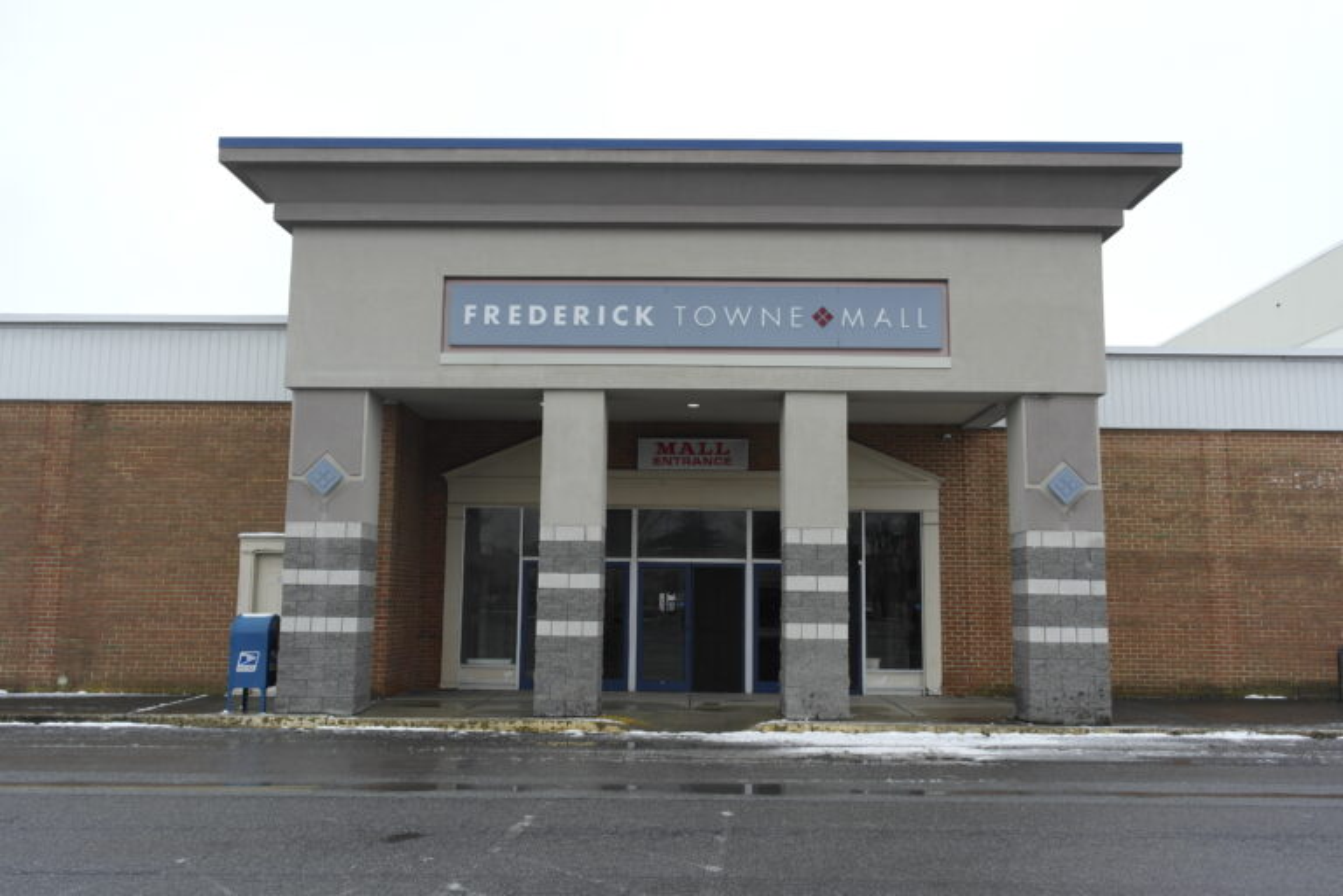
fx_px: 1119
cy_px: 448
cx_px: 672
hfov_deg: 61.9
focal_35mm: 30
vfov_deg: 43.6
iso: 100
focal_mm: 20
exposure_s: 1/160
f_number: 5
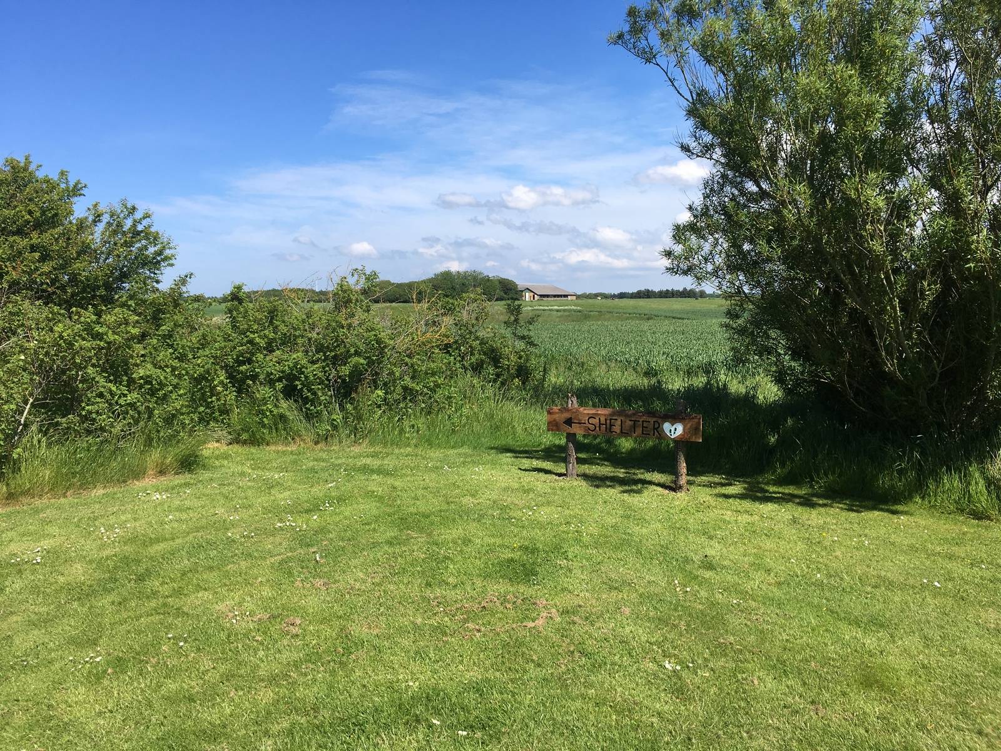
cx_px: 500
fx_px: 839
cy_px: 376
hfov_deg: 61.7
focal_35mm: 29
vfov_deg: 48.2
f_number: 2.2
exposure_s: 1/1923
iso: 25
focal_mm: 4.15
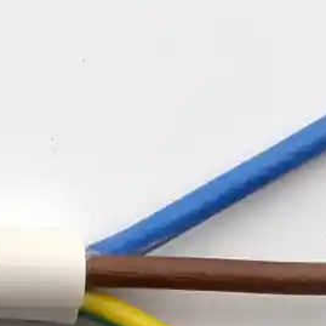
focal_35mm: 379
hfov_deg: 4.6
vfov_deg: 4.6
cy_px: 265
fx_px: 4038
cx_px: -52
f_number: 29
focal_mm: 80
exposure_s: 1/80
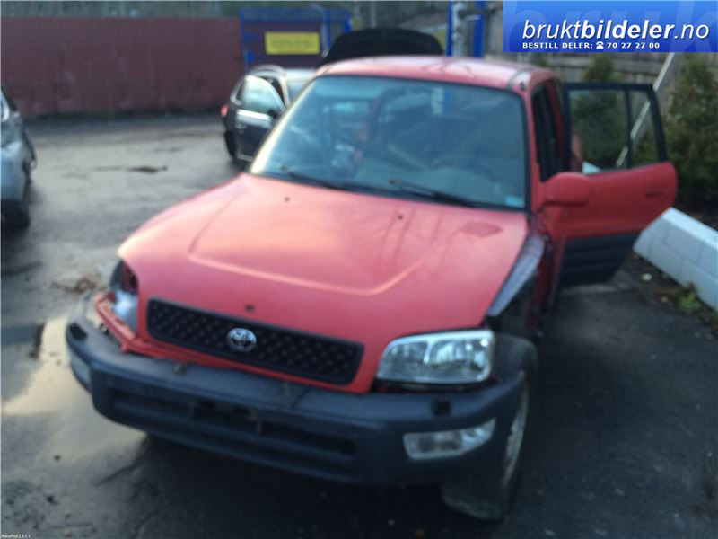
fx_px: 602
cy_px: 270
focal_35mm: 29
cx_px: 359
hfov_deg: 61.7
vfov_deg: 48.2
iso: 40
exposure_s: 1/40
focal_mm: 4.15
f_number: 2.2
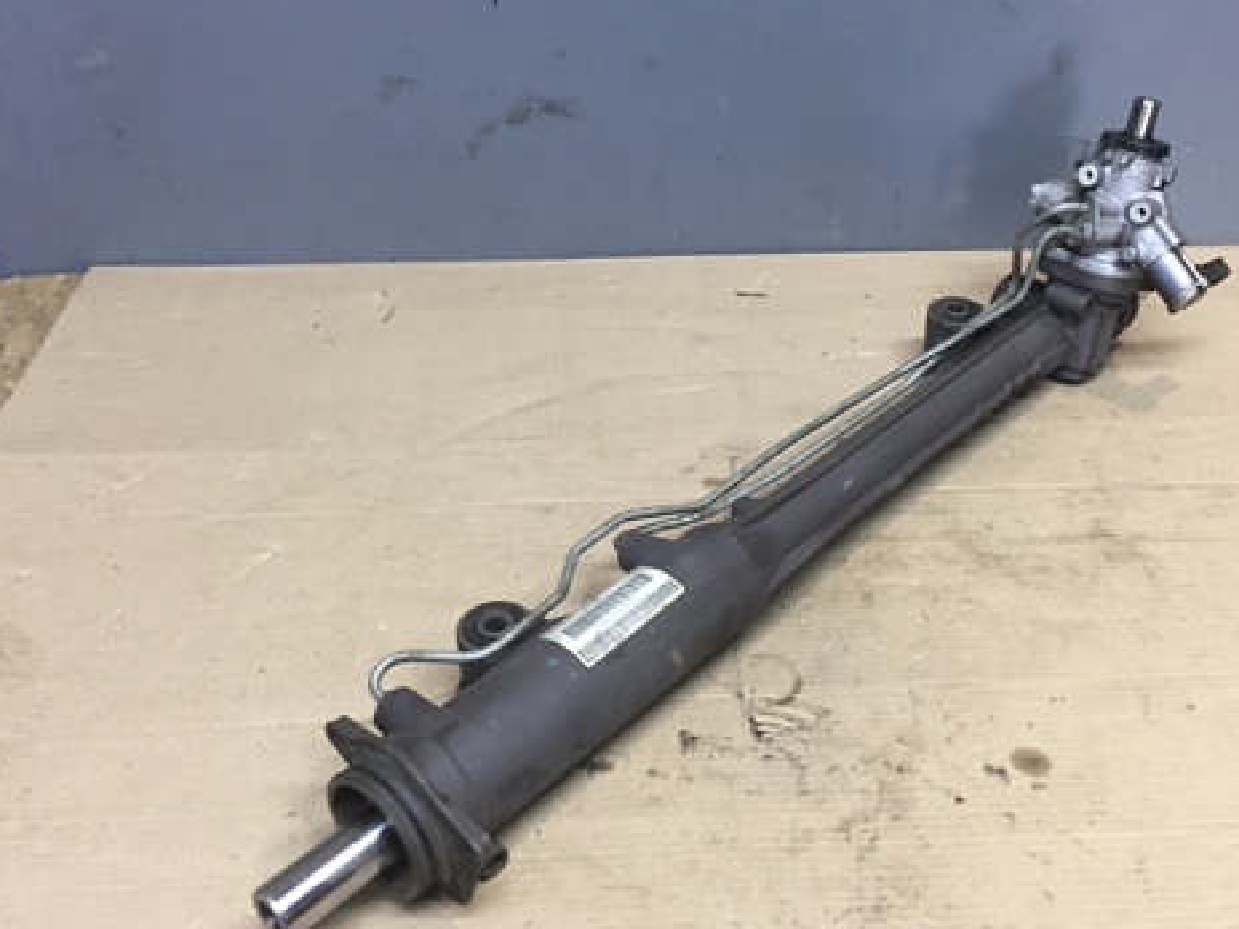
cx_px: 737
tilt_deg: -34.0
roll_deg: -2.7
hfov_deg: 46.6
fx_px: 1432
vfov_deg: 35.8
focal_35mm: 40
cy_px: 374
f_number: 2.2
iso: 80
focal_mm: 4.15
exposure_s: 1/33
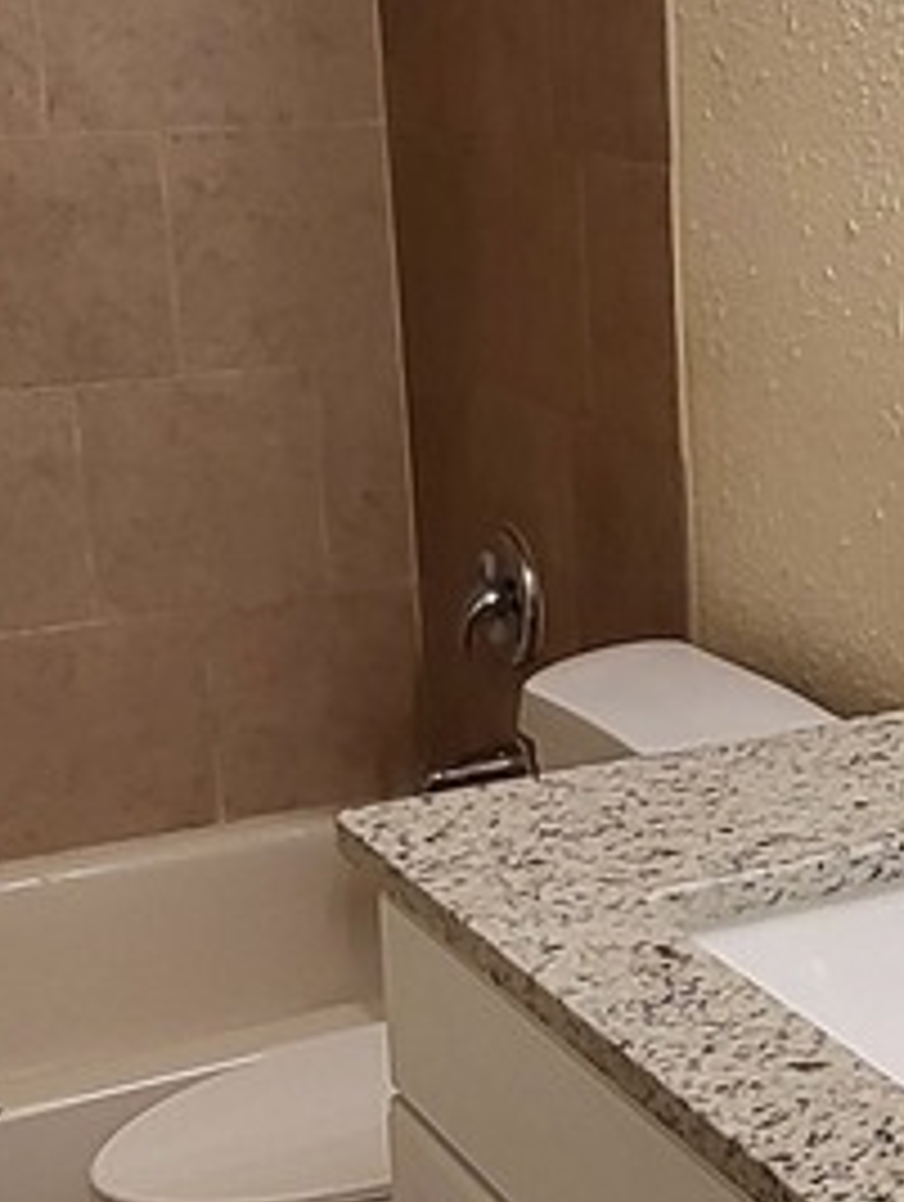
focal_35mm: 70
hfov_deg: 20.1
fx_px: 2432
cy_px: 734
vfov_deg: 27.7
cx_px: 998
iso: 100
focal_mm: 1.74
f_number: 2.2
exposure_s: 1/60
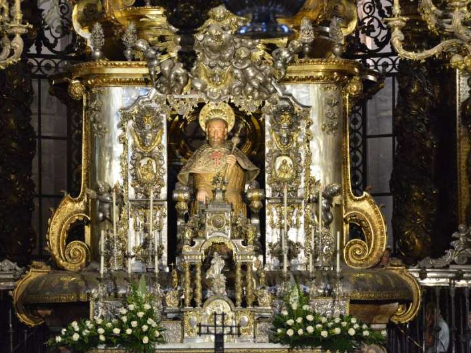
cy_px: 176
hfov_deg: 9.1
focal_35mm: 217
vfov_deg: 6.8
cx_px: 220
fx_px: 2953
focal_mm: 200
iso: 4500
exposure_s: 1/60
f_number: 8
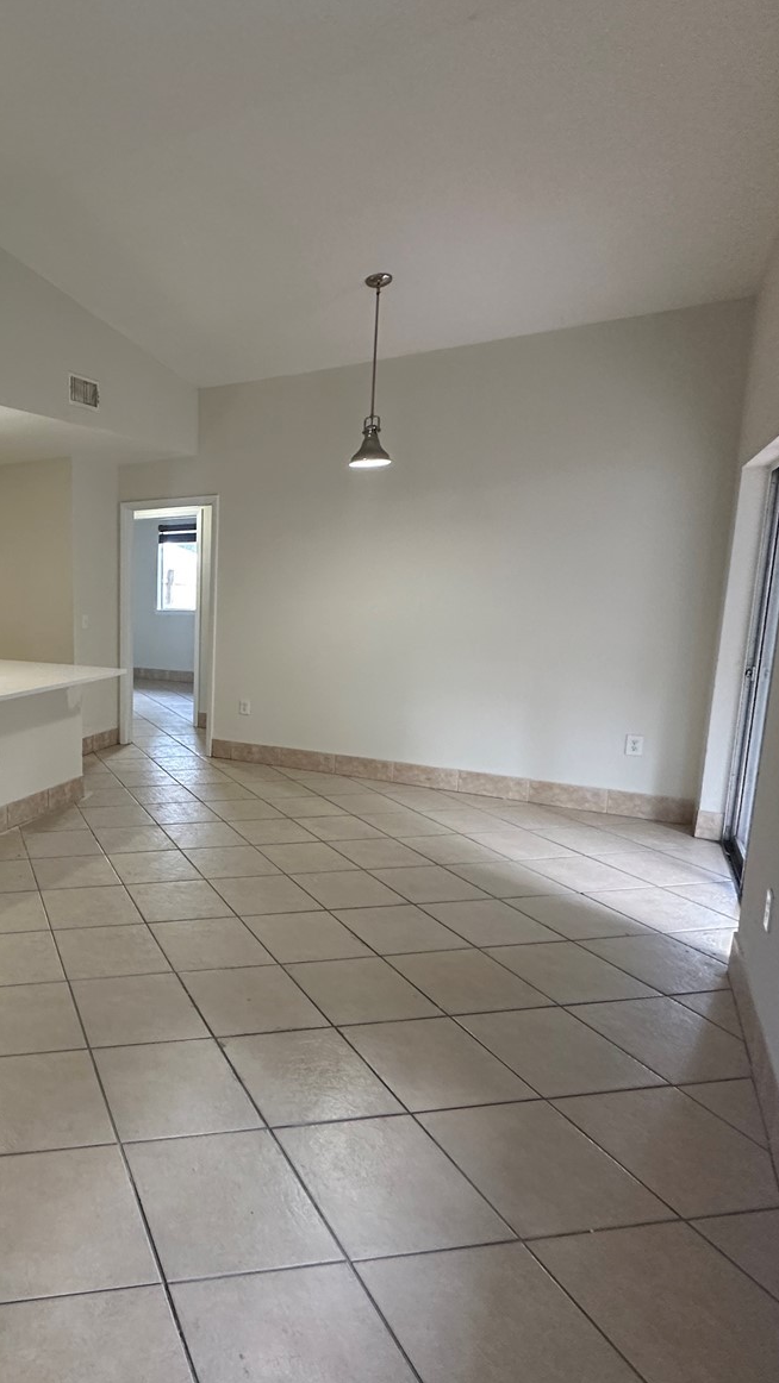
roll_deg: +0.8
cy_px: 692
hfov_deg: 46.6
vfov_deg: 83.8
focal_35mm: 21
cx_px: 35
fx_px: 771
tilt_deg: -7.8
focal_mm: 2.22
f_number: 2.2
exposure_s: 1/120
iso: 250
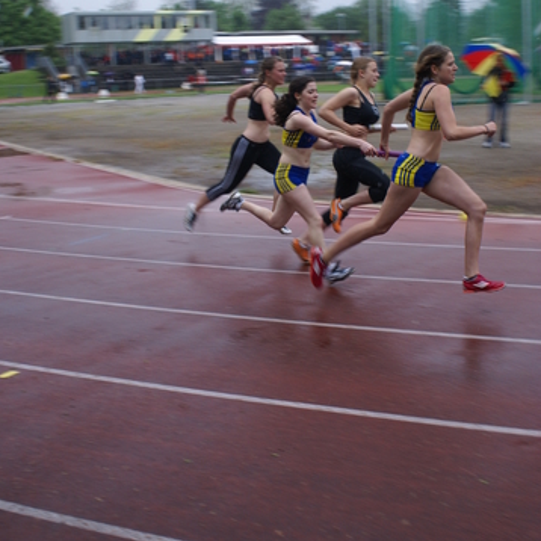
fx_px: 884
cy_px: 169
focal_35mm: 50
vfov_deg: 33.6
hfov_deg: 34.0
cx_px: 270
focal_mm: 26
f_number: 5
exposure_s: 1/160
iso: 100
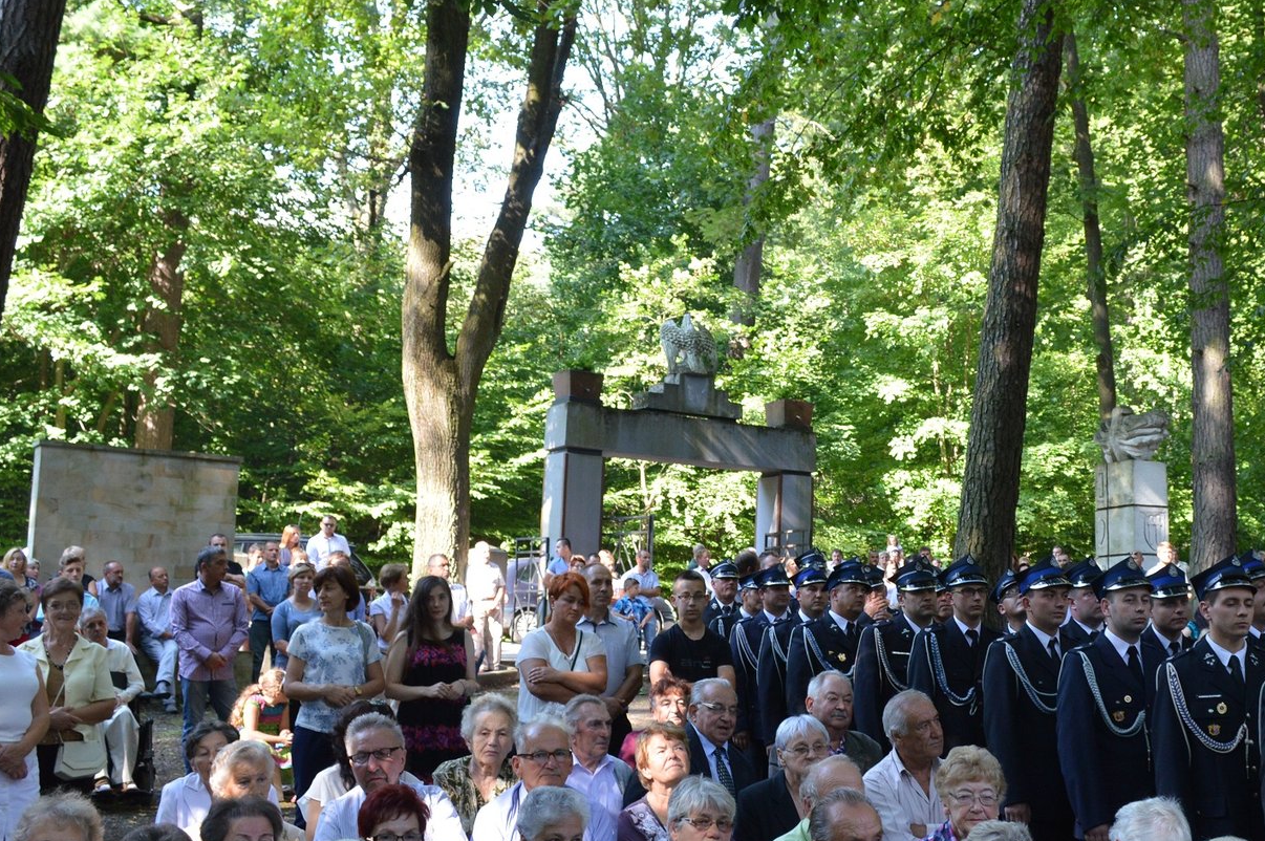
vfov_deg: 31.1
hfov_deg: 44.8
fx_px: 1510
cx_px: 836
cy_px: 397
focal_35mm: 43
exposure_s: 1/80
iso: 400
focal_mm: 18
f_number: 4.5
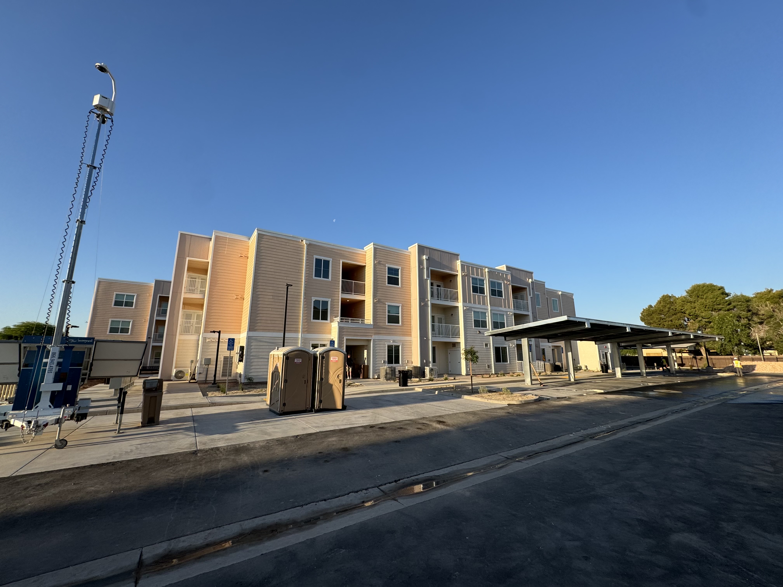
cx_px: 392
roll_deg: +0.1
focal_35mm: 14
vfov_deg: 85.7
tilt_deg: +11.9
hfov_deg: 102.1
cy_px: 294
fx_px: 317
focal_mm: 2.22
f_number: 2.2
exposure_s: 1/1256
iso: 50
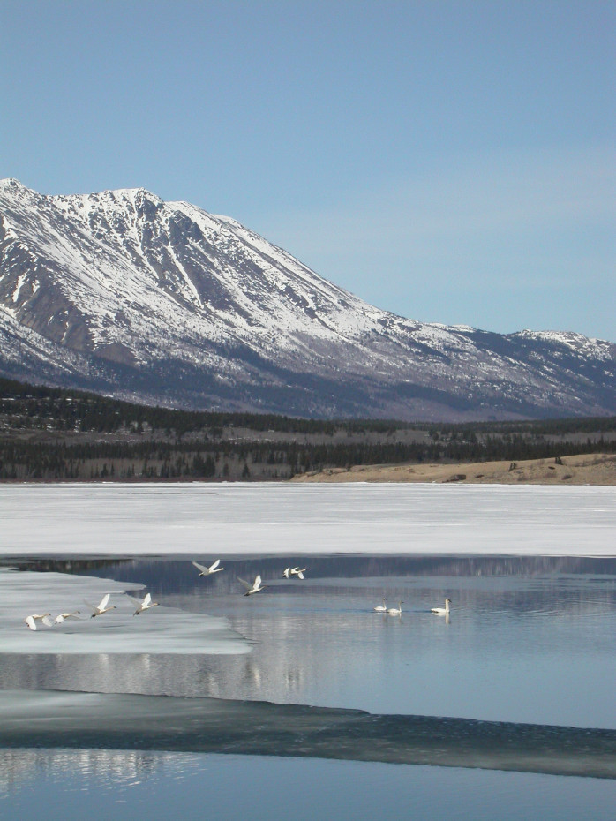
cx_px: 308
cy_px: 410
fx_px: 3652
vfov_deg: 12.8
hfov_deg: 9.6
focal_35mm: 154
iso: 100
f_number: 9.2
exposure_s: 1/561
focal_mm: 32
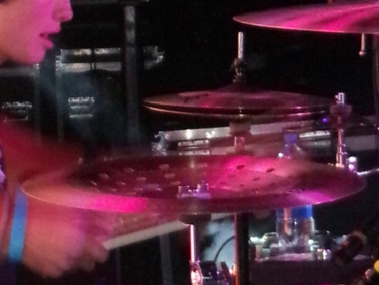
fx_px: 2957
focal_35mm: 270
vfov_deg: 5.5
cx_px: 213
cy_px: -71
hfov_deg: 7.3
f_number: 5.2
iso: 800
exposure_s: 1/50
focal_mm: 11.5
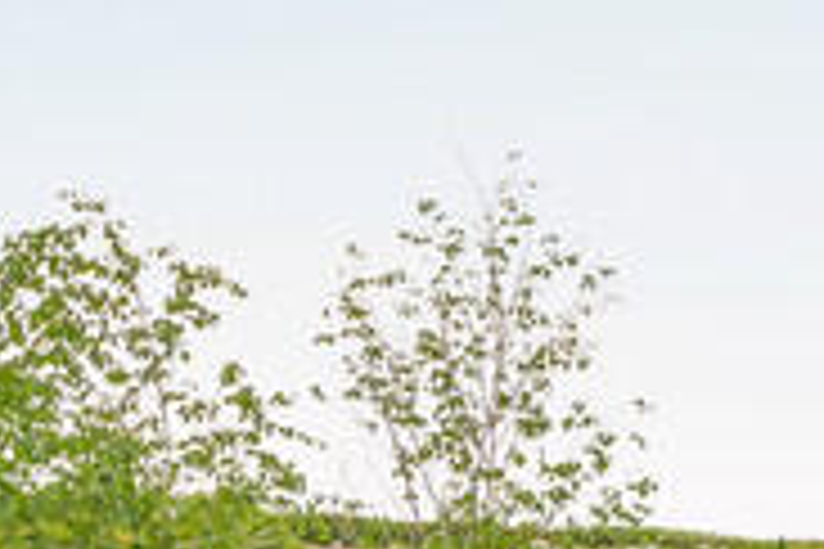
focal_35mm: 162
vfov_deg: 8.5
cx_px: 2157
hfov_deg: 10.4
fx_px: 3708
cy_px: 382
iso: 100
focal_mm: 29
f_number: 10
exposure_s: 1/60
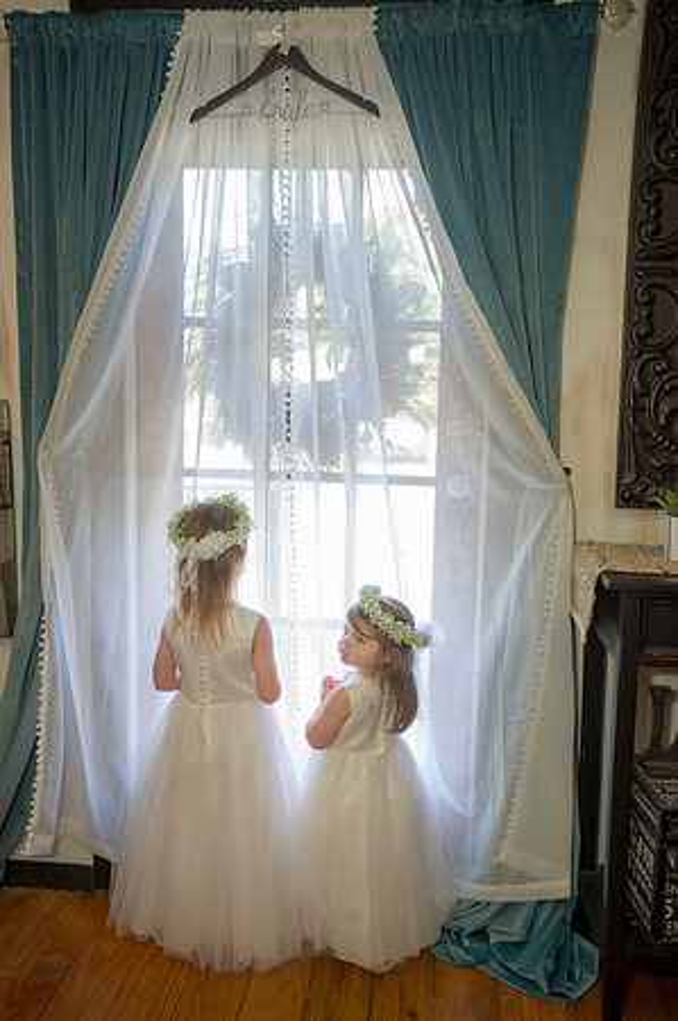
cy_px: 510
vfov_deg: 54.5
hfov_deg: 37.8
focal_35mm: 35
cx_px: 339
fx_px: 991
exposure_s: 1/125
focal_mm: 35
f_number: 2.8
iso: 640
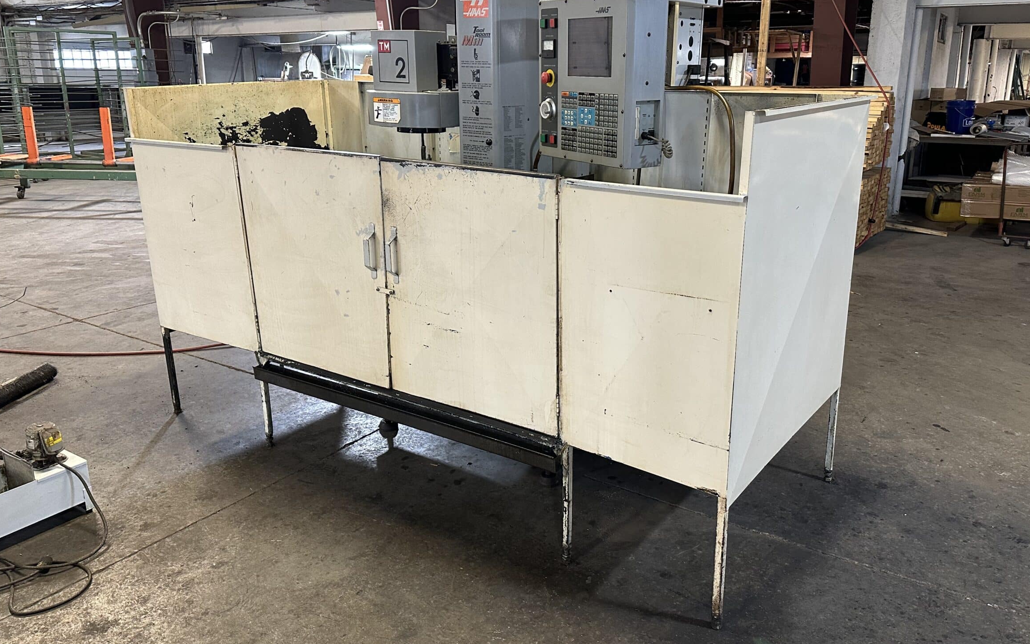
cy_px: 280
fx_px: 786
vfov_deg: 44.4
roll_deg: -0.9
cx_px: 554
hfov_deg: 66.4
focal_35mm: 28
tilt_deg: -13.4
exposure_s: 1/60
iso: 250
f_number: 1.78
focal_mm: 6.86
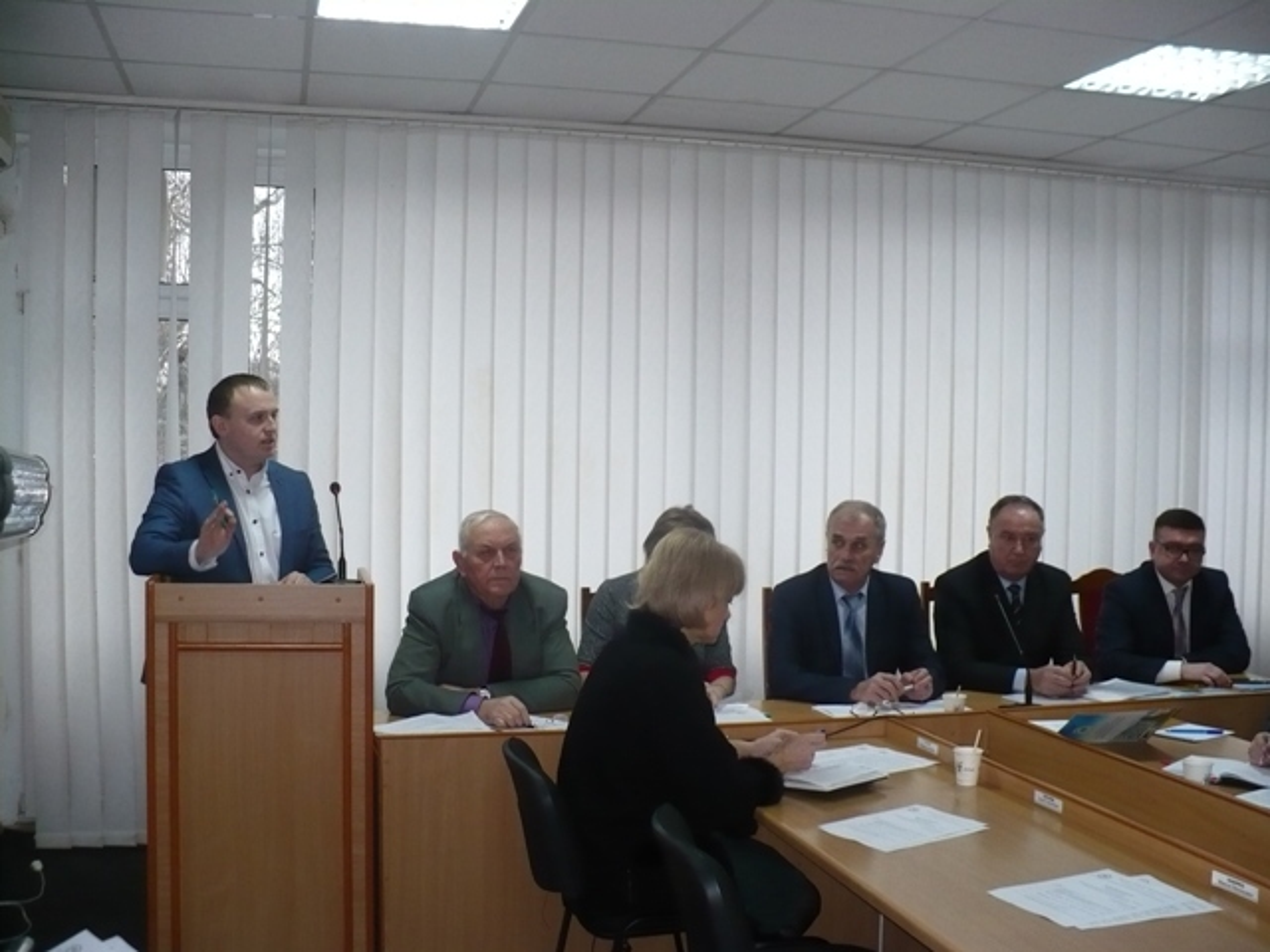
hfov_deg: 50.1
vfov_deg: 38.7
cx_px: 635
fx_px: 1357
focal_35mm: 37
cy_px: 476
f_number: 2.8
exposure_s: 1/30
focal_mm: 6.1
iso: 200
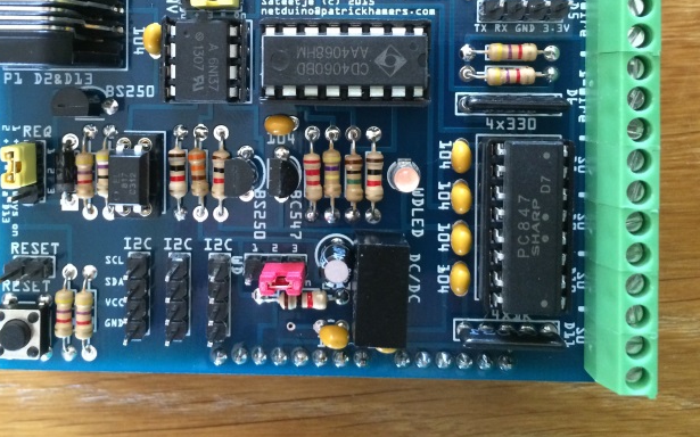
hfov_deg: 49.1
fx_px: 763
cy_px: 100
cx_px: 299
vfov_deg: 31.3
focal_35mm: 40
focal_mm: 4.15
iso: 320
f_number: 2.2
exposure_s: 1/20
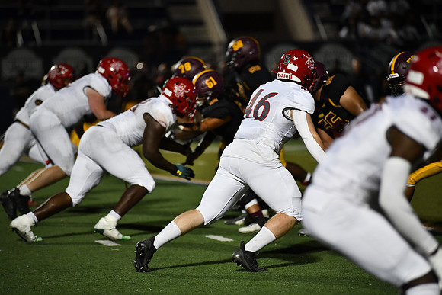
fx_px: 2456
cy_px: 148
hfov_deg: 10.3
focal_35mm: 200
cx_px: 221
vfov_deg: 6.9
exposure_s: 1/3200
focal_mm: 200
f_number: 2.8
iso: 5600
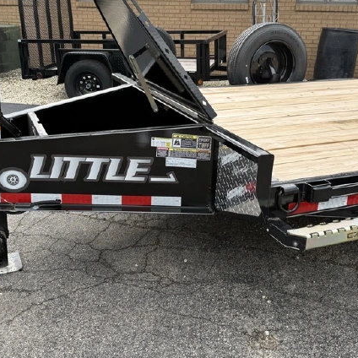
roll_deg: -1.0
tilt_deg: -17.8
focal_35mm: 40
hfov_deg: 41.8
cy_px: 140
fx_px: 468
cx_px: 165
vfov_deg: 41.6
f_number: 1.78
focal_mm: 6.76
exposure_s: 1/1018
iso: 80
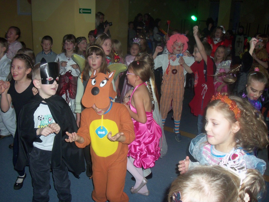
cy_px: 101
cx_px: 134
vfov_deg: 41.8
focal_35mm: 34
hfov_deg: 54.0
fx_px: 264
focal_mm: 5.7
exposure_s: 1/30
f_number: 2.9
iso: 200
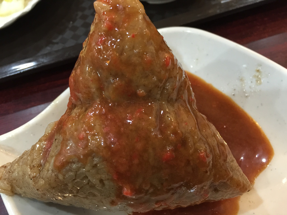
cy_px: 108
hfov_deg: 61.7
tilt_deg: -59.9
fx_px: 240
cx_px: 144
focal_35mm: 29
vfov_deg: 48.2
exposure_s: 1/17
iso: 160
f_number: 2.2
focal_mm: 4.15
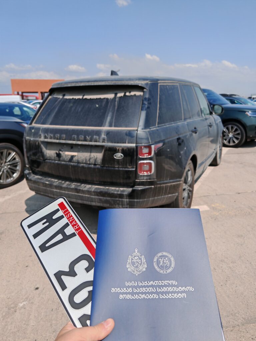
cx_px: 128
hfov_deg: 51.4
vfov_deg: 65.3
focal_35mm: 27
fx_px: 266
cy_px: 170
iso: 50
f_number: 1.9
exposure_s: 1/2100
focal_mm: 6.67
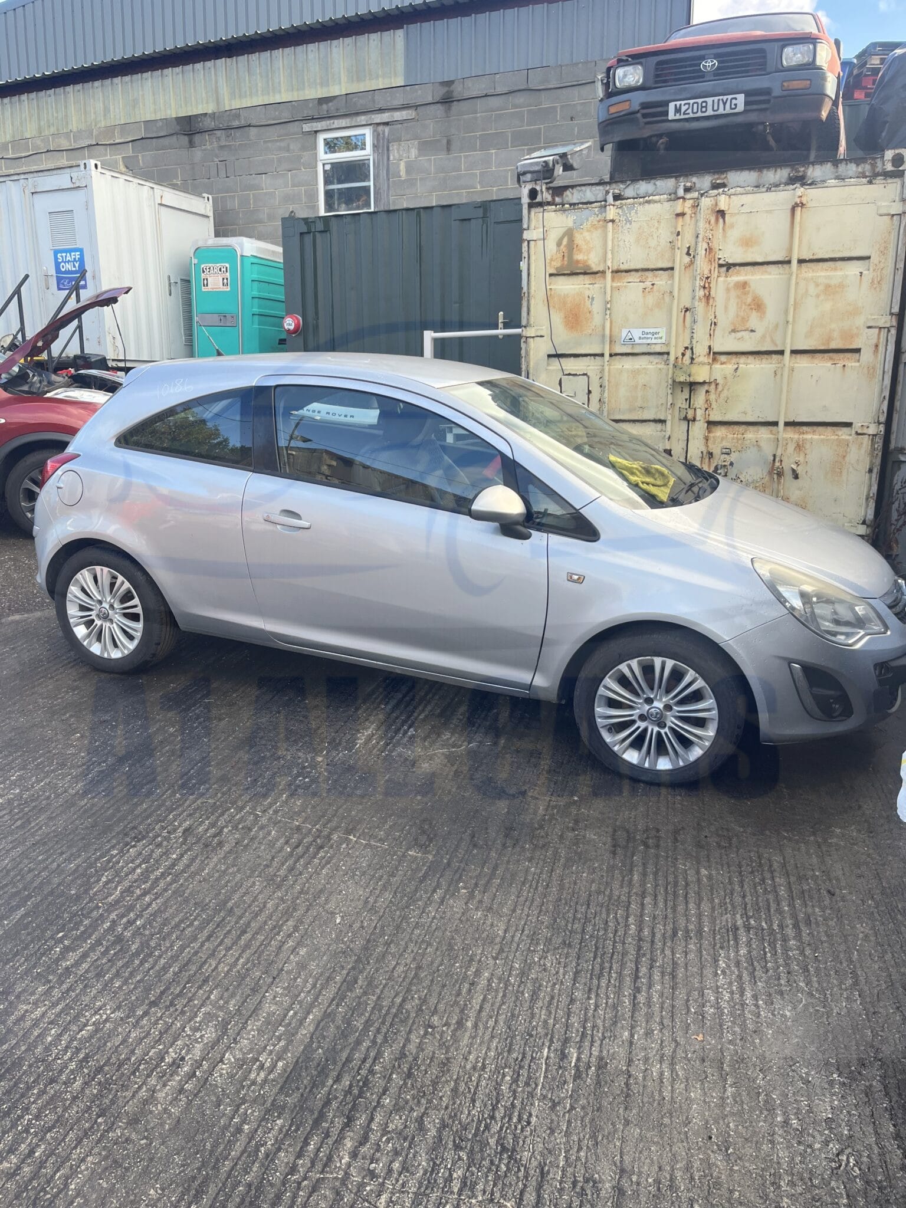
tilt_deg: -10.5
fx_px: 907
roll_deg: +0.7
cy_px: 604
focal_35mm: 26
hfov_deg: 53.1
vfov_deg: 67.3
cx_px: 453
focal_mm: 5.1
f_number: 1.6
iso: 50
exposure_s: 1/440
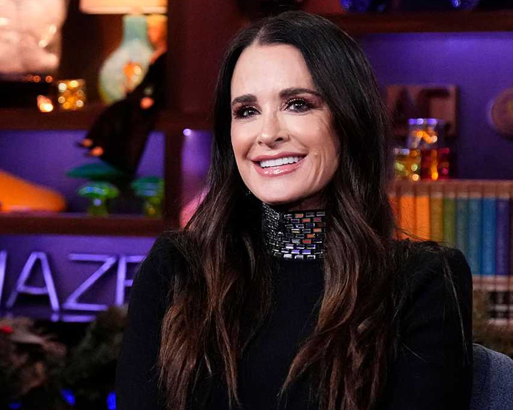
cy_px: 217
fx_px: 1974
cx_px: 222
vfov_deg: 11.9
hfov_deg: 14.8
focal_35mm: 130
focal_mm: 70
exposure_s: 1/160
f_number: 2.8
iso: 4000
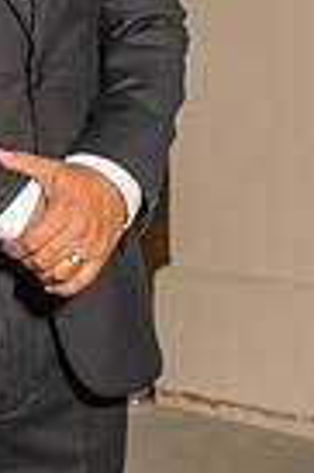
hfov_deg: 6.2
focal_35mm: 217
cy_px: -229
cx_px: -173
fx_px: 2846
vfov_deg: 9.3
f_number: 4.5
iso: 320
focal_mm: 41
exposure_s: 1/160
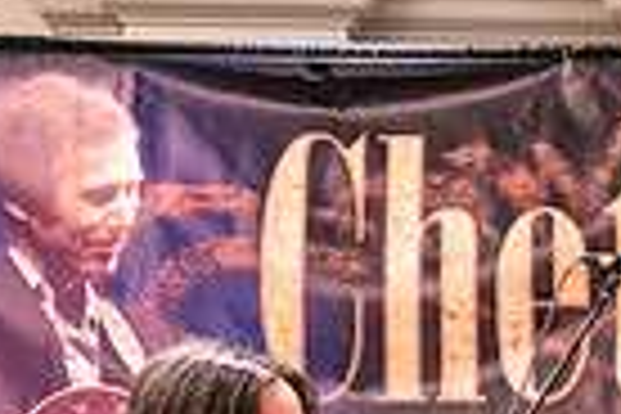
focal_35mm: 265
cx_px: 1017
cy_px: 615
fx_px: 4571
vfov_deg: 5.1
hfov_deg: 7.6
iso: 8000
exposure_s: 1/160
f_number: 5.6
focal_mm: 58
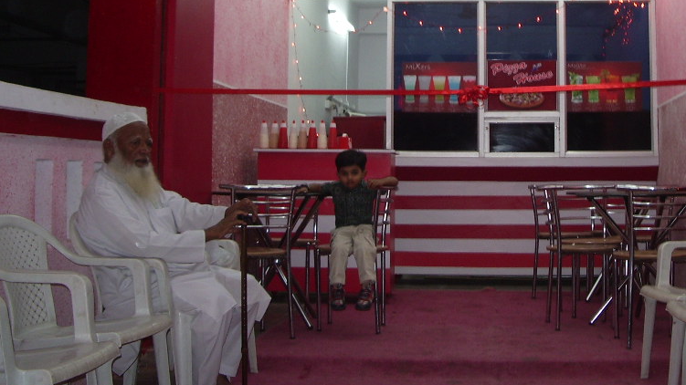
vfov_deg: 22.8
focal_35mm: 52
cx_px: 408
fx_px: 946
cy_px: 92
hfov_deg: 39.7
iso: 100
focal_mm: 5.8
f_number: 2.6
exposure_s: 1/40
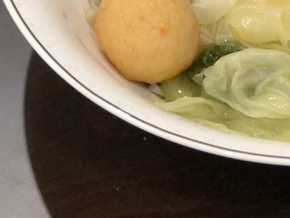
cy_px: -43
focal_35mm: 164
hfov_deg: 11.9
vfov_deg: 8.9
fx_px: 1374
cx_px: 280
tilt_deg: -48.7
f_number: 2.8
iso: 250
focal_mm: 6.6
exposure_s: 1/30
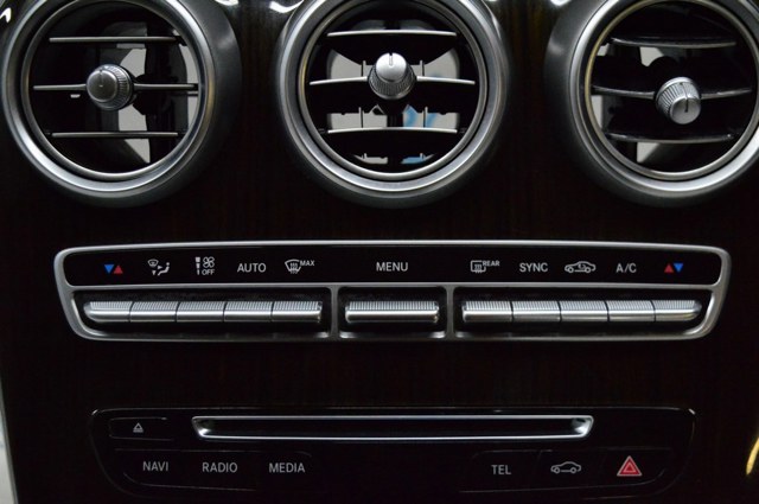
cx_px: 380
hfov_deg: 37.9
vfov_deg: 25.7
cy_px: 252
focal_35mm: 52
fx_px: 1105
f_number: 4.5
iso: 6400
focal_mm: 35
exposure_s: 1/800
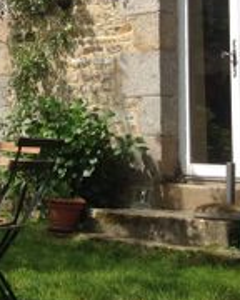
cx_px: -127
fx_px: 1012
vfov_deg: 16.5
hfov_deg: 12.8
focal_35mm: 114
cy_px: 5
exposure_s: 1/1163
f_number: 2.4
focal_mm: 4.28
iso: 50
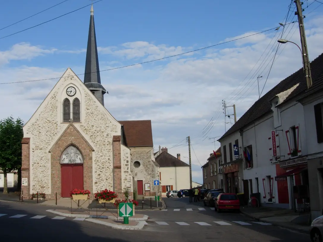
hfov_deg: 42.0
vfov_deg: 32.2
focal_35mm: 45
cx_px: 143
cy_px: 114
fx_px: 420
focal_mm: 7.8
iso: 64
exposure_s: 1/813
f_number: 4.8
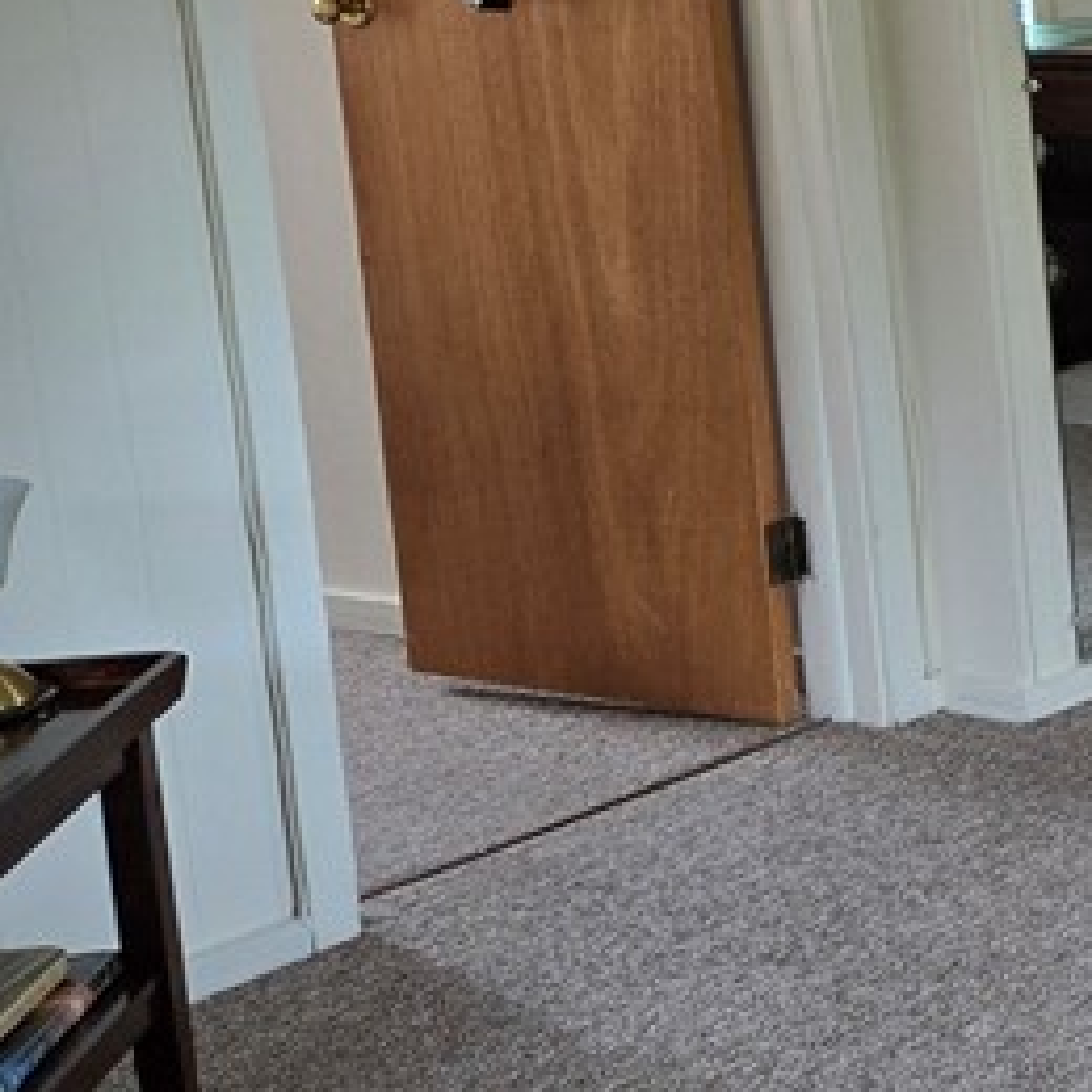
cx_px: 2050
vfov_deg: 21.4
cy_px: 223
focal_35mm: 80
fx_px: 2855
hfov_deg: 17.1
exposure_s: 1/60
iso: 100
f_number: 1.8
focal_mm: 5.4
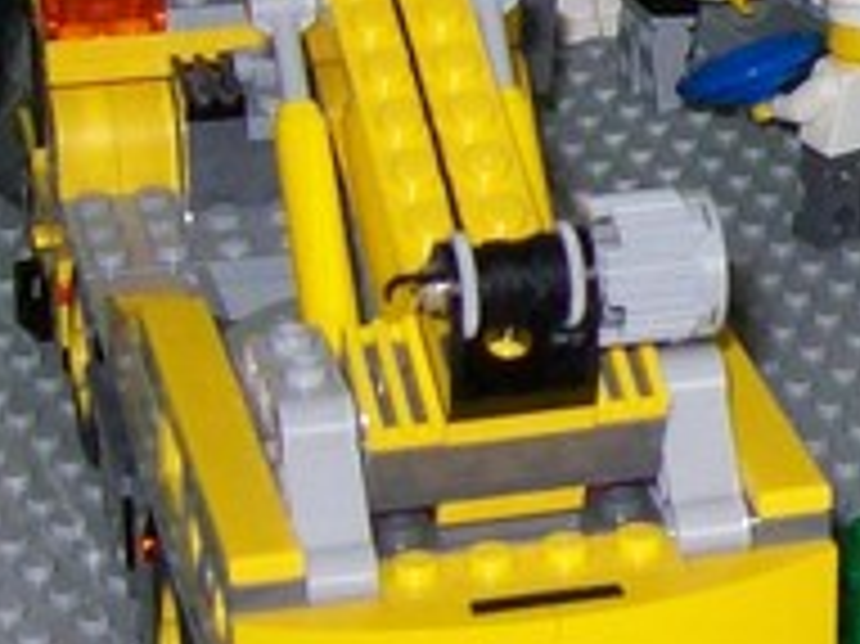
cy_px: 180
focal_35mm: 170
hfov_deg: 11.1
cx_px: 1333
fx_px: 4221
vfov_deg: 8.7
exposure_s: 1/64
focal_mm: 6
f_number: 2.7
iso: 200
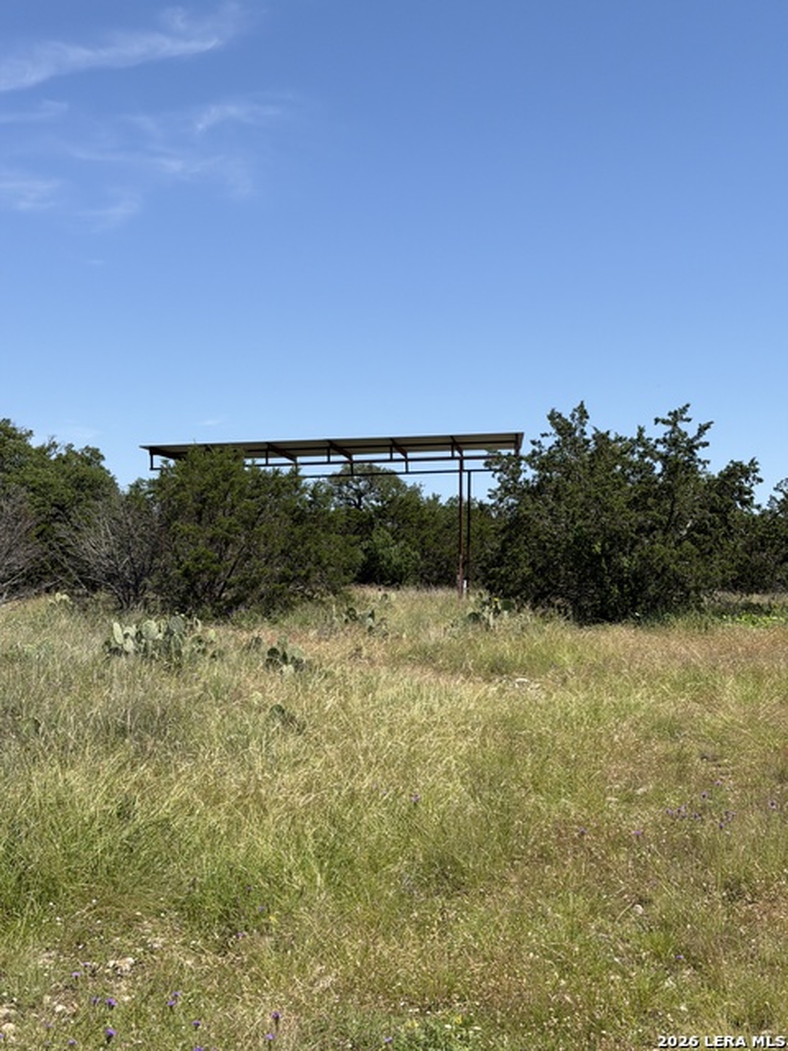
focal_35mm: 48
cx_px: 394
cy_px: 526
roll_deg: -1.4
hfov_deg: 30.3
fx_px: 1457
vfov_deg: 39.7
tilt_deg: +2.0
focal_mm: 6.76
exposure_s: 1/5208
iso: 64
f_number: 1.78
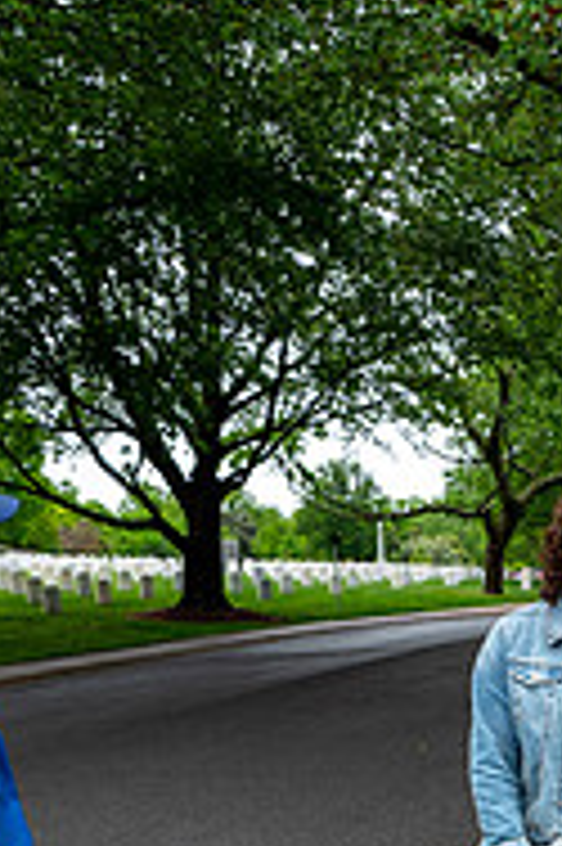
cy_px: 878
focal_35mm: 60
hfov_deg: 21.6
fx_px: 1407
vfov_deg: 30.6
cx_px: 591
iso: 200
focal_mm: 25
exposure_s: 1/100
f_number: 6.3
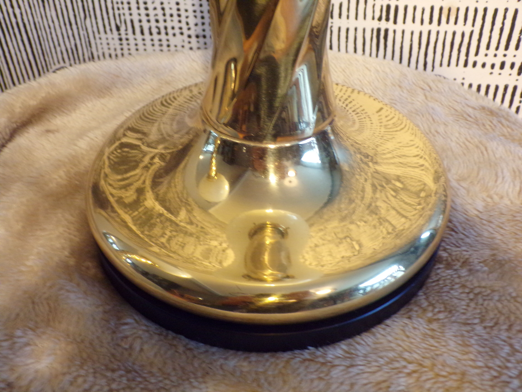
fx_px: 558
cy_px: 196
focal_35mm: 37
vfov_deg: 38.7
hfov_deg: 50.1
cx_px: 261
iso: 400
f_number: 3.3
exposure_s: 1/5
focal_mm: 6.6
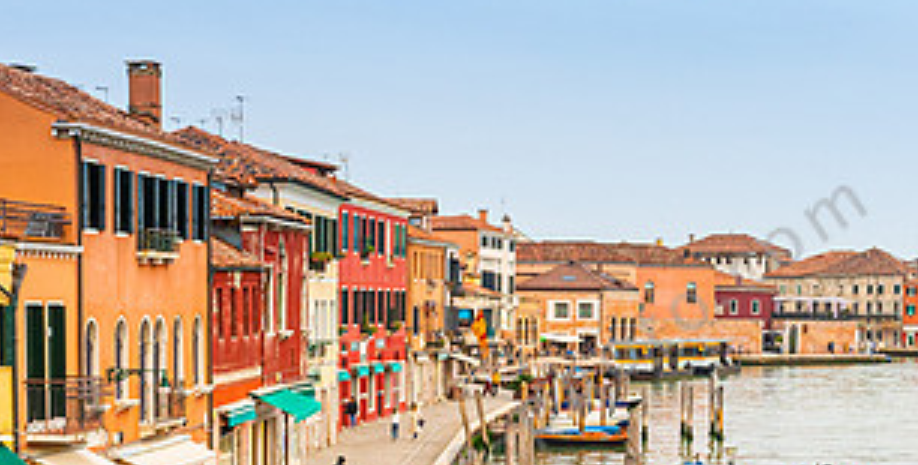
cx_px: 539
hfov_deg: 25.3
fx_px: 2045
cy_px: 543
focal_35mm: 86
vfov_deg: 12.7
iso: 800
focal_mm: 28
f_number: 8
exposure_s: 1/160
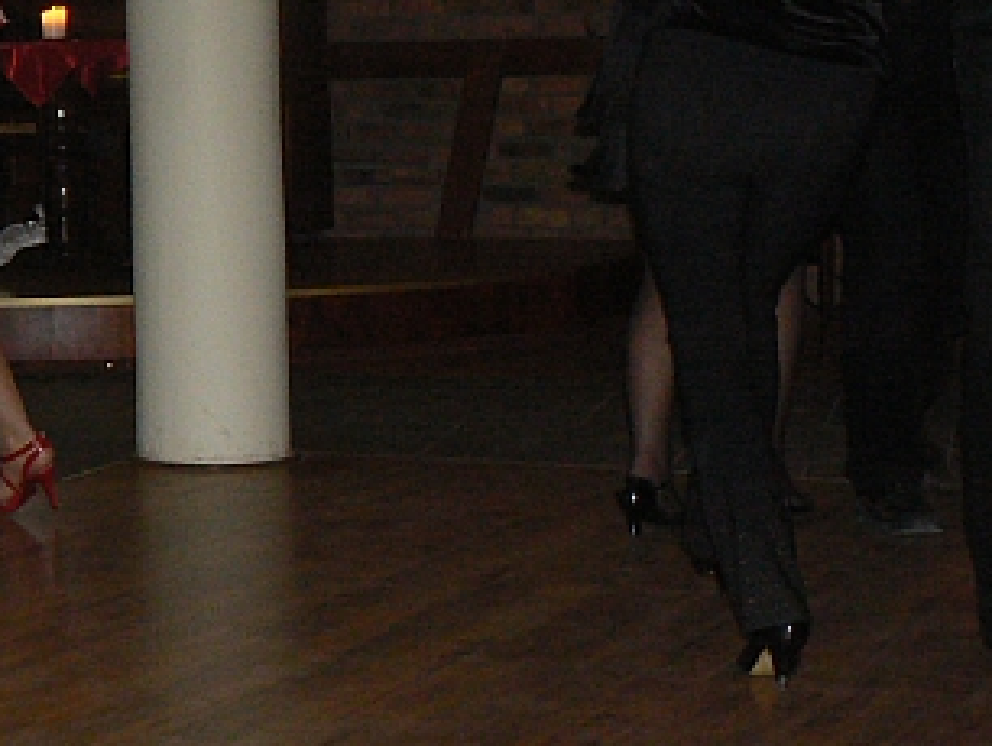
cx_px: -13
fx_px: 2696
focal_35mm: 94
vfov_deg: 15.7
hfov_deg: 20.2
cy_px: 175
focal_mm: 6
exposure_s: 1/30
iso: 160
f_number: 2.8
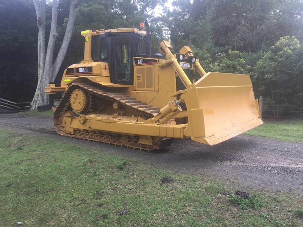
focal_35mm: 29
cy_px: 114
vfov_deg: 48.2
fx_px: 254
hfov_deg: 61.7
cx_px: 152
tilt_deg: -3.9
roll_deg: -3.3
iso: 32
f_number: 2.2
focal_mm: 4.15
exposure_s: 1/202
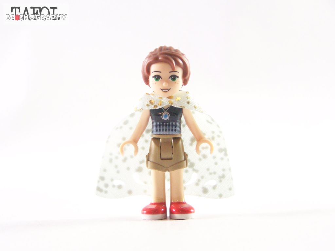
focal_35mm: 105
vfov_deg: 14.1
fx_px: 1016
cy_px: 126
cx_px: 168
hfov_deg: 18.7
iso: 400
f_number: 3.2
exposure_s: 1/45
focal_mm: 17.5
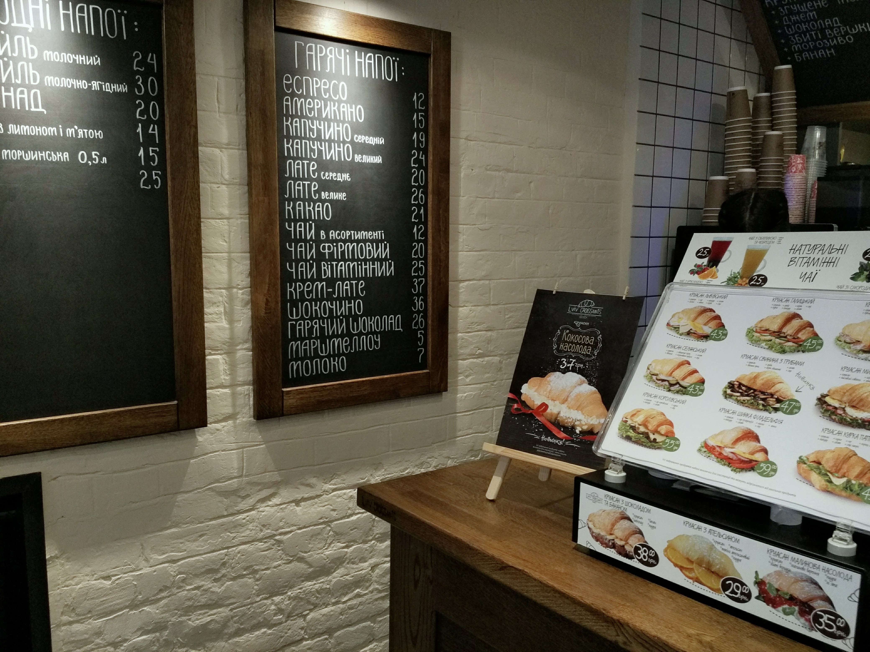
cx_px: 435
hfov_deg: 60.0
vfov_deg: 46.8
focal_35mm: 30
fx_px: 754
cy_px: 326
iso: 357
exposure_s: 1/25
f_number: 2
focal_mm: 4.12
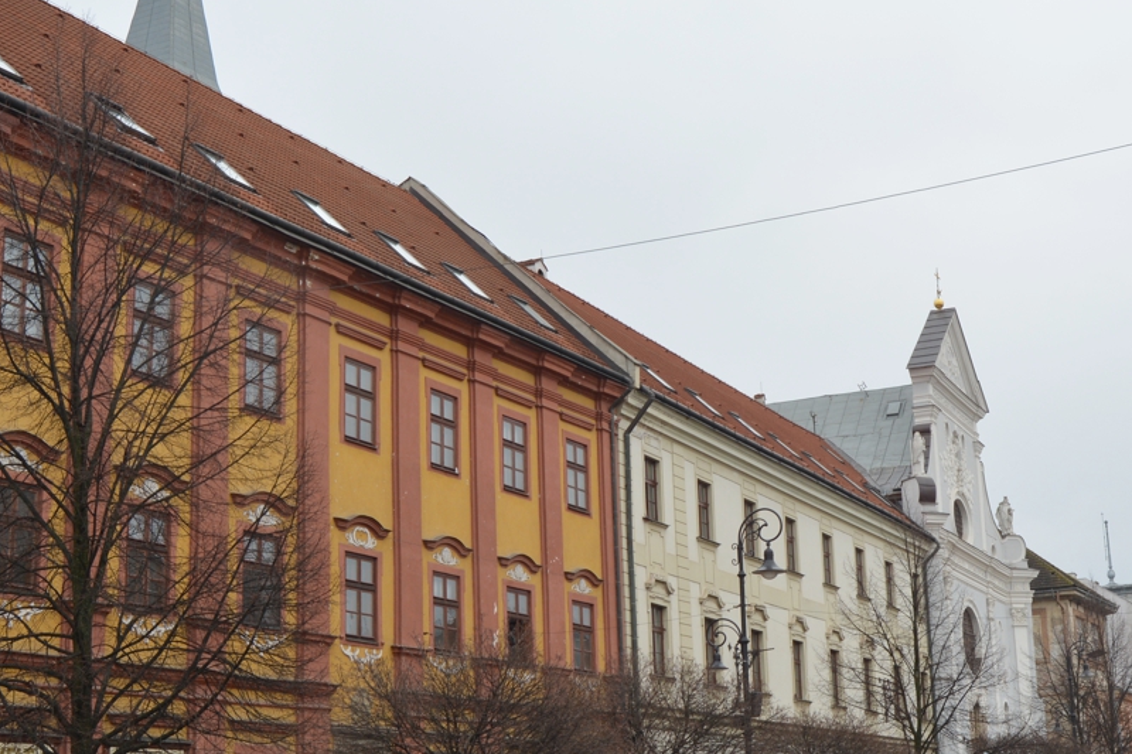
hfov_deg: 36.6
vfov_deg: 25.0
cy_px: 406
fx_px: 1698
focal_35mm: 54
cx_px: 722
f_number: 9
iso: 200
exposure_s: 1/320
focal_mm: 20
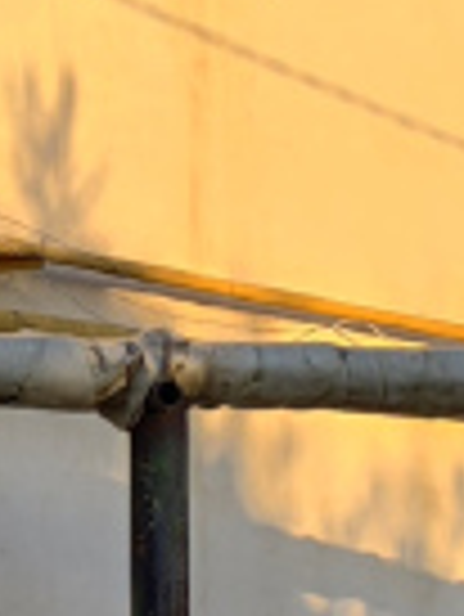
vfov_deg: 9.1
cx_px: -203
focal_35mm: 218
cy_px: 151
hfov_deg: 6.7
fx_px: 3890
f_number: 1.57
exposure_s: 1/700
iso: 72
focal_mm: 6.54
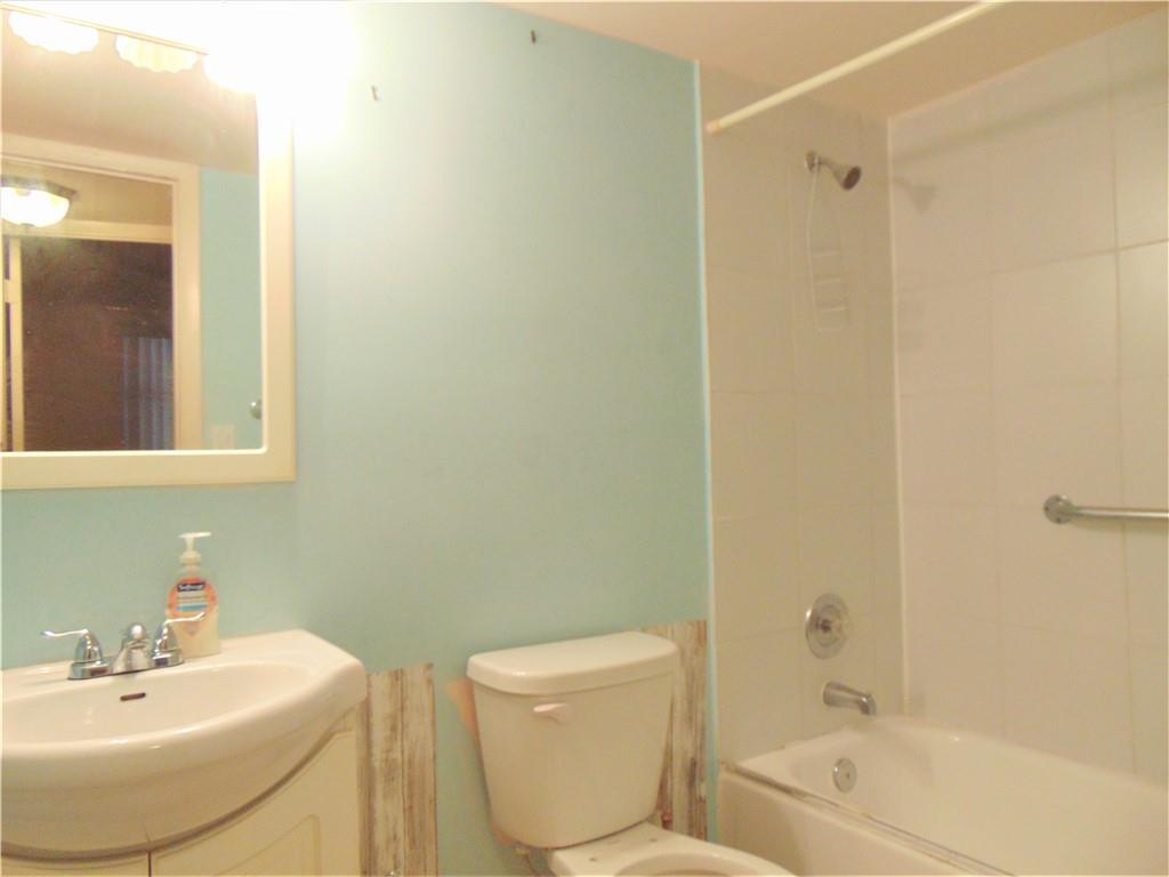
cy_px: 438
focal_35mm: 25
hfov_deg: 69.4
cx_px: 584
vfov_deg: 54.9
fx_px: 844
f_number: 3
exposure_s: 1/30
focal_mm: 4.5
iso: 200
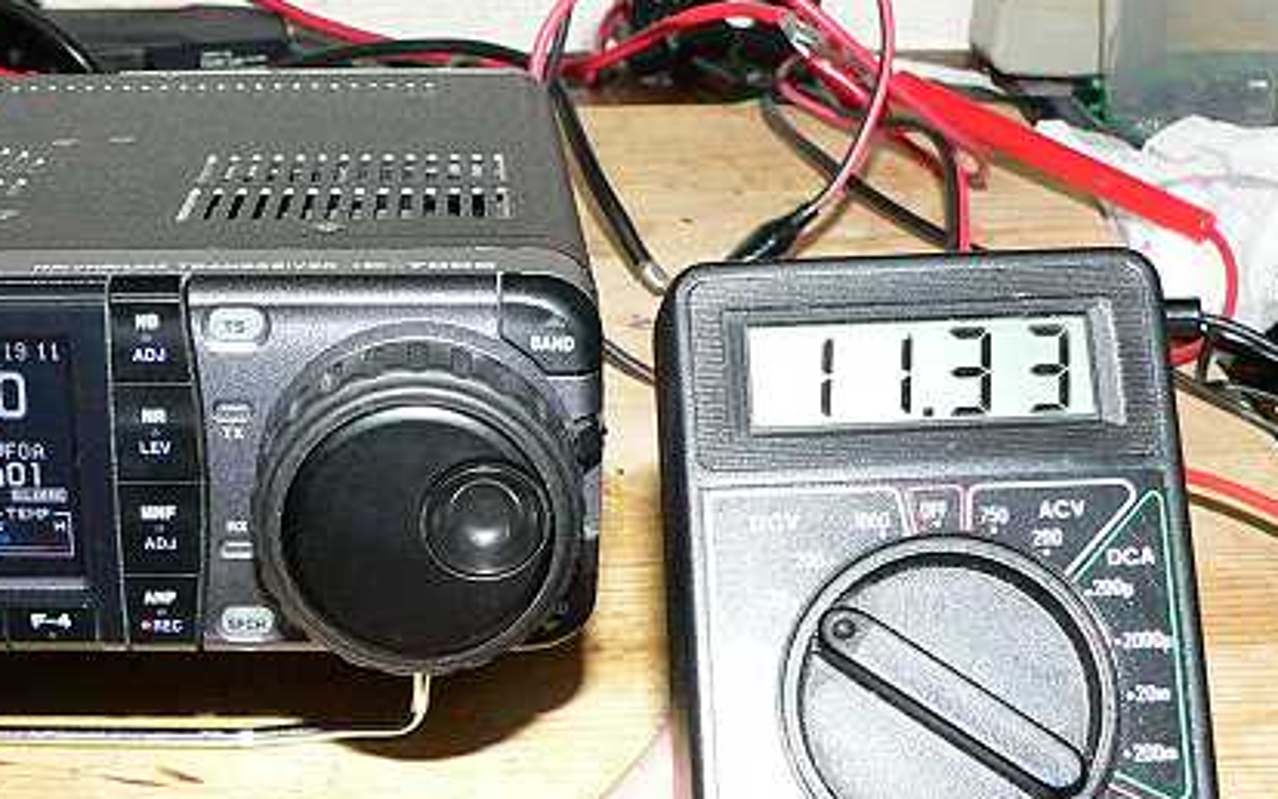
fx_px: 2056
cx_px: 401
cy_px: 561
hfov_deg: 34.1
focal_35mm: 59
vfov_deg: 21.9
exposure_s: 1/60
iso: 400
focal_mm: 6
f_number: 4
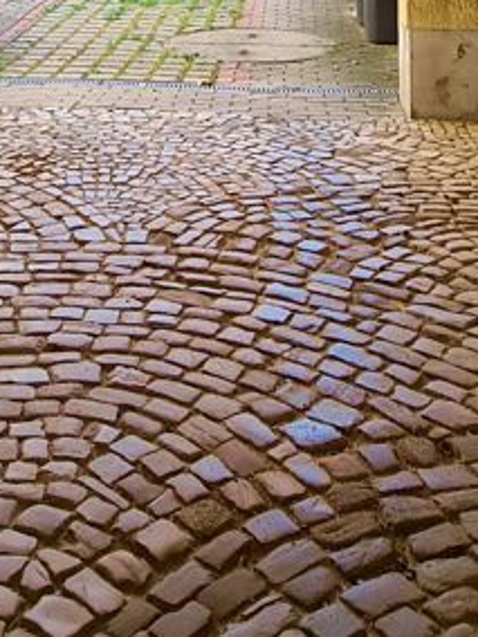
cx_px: 76
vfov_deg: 31.1
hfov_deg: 27.3
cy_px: -123
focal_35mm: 52
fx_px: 957
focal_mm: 2.2
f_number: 2.2
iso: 50
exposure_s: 1/311
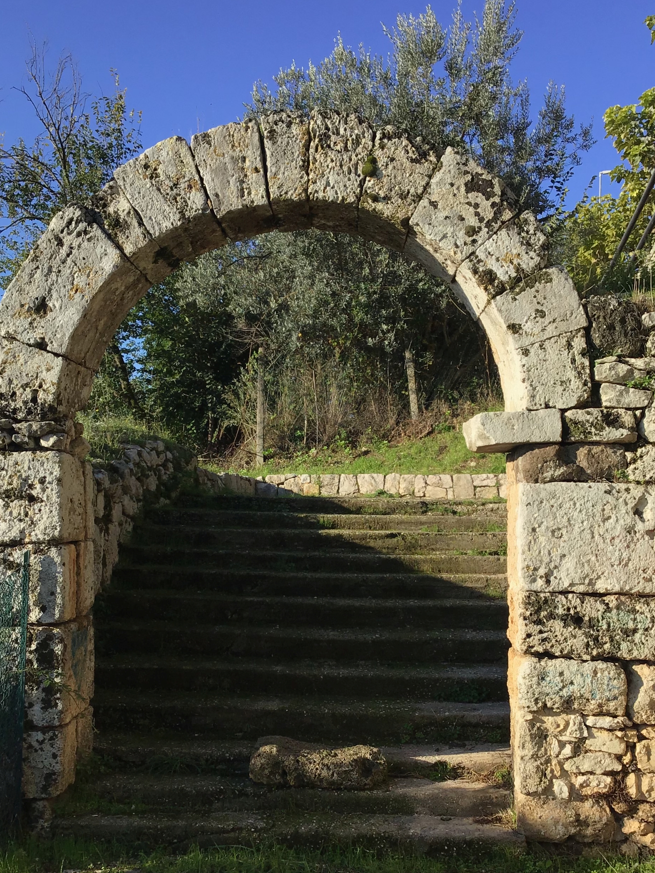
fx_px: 1034
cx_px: 317
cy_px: 492
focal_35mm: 41
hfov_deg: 35.1
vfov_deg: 45.7
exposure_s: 1/916
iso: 25
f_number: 2.4
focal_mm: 3.3
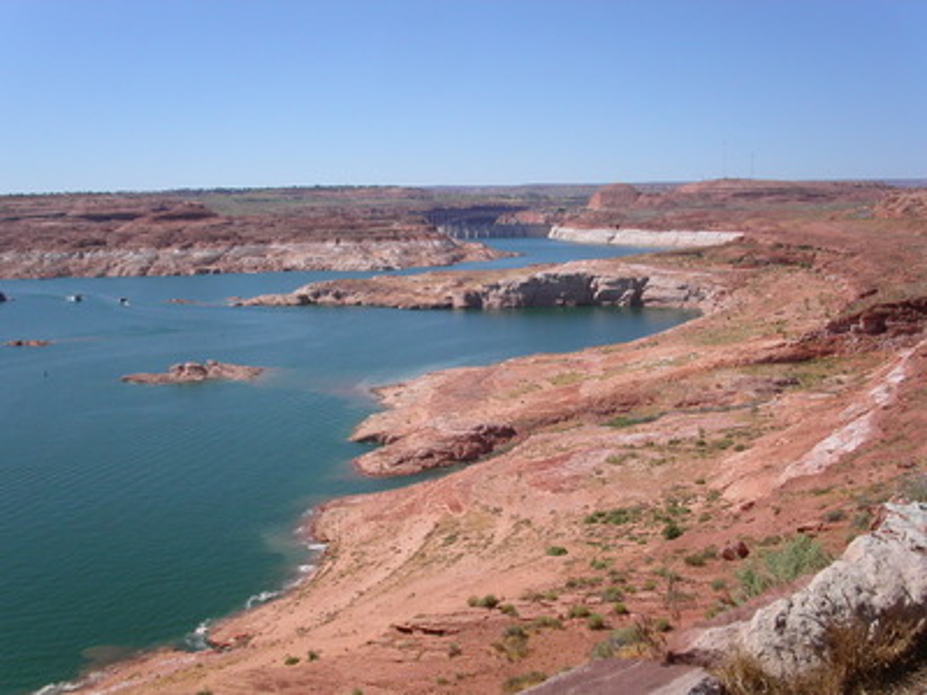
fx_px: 1018
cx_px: 464
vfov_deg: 37.7
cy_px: 348
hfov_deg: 49.0
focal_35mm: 38
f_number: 8
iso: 100
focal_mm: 7.8
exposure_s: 1/350
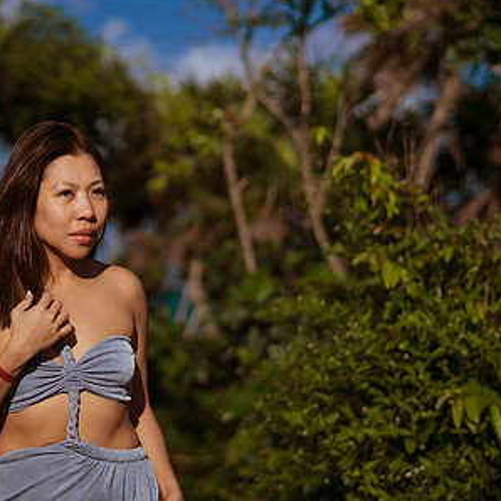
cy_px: 288
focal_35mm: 96
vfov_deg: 18.1
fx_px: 1572
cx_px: 67
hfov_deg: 17.9
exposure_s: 1/8000
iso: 50
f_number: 2
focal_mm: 58
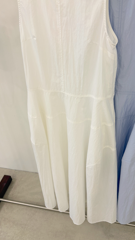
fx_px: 184
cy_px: 118
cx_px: 82
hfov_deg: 40.0
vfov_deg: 66.1
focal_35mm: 29
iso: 64
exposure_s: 1/121
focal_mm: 5.96
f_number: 1.6
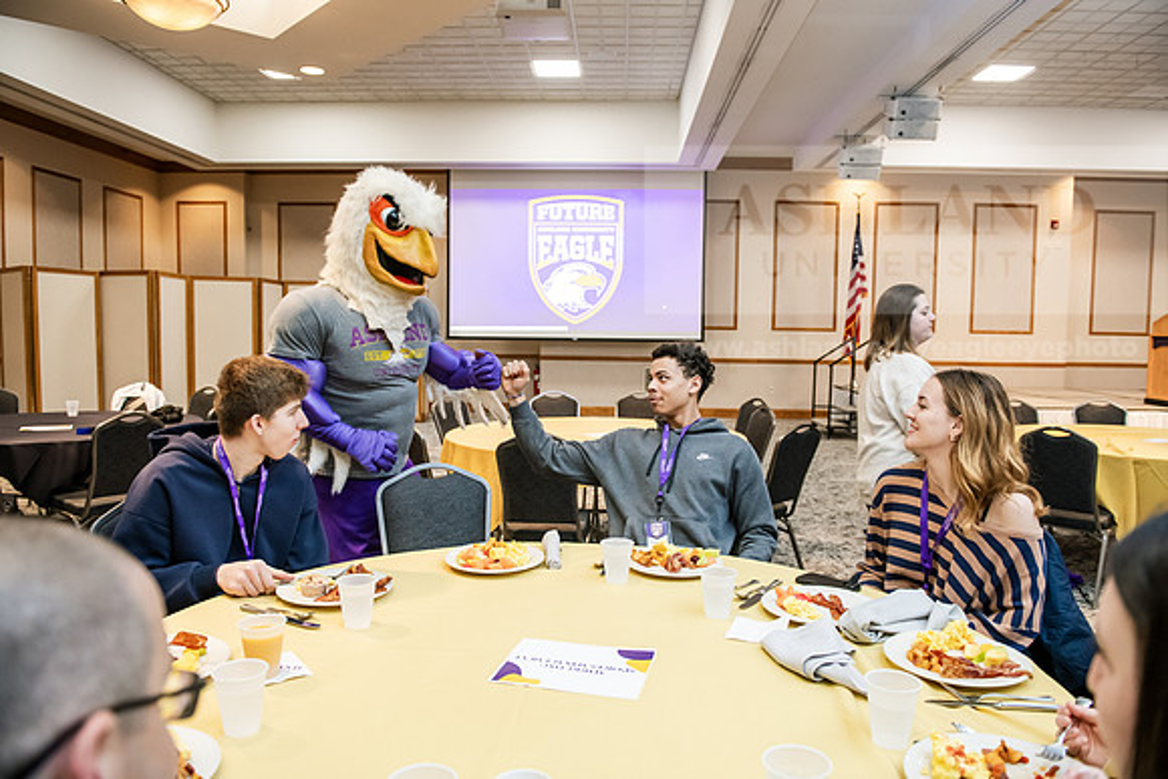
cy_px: 390
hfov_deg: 69.4
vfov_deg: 49.6
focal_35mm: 26
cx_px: 584
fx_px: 844
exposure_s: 1/160
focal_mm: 26
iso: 2000
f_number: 3.5
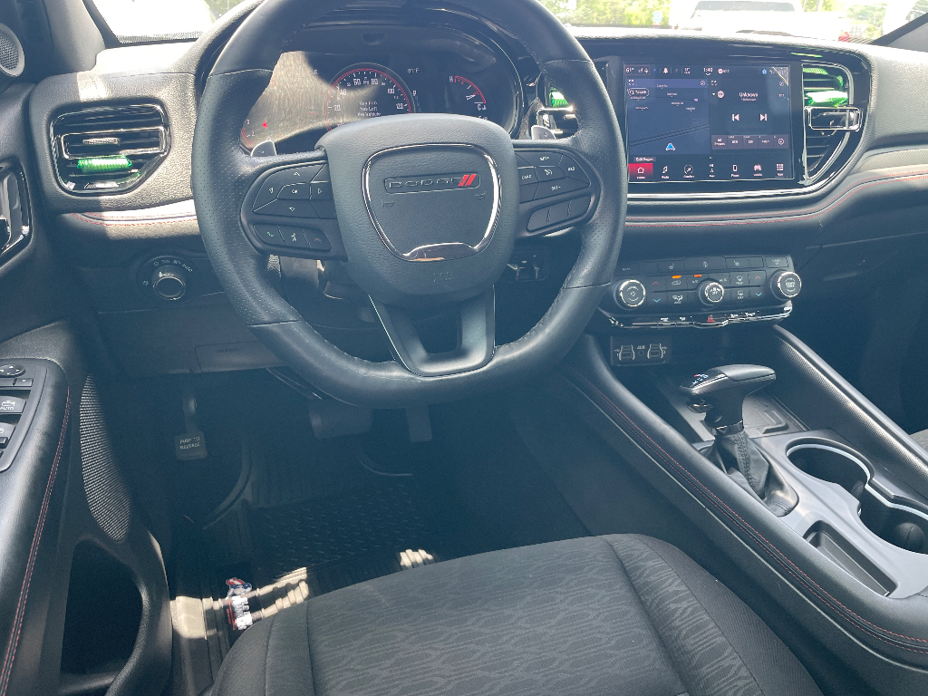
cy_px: 348
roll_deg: -0.7
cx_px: 464
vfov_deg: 53.1
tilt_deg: -23.9
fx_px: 697
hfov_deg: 67.3
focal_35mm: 26
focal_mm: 4.2
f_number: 1.6
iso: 80
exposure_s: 1/121
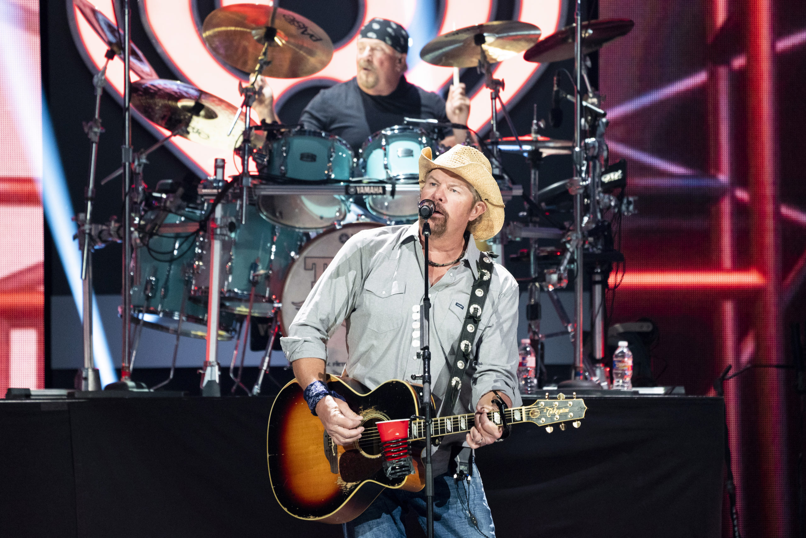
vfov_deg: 4.6
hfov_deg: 6.9
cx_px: 403
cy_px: 269
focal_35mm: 297
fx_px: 6649
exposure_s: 1/160
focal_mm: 297
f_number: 5.6
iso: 5000
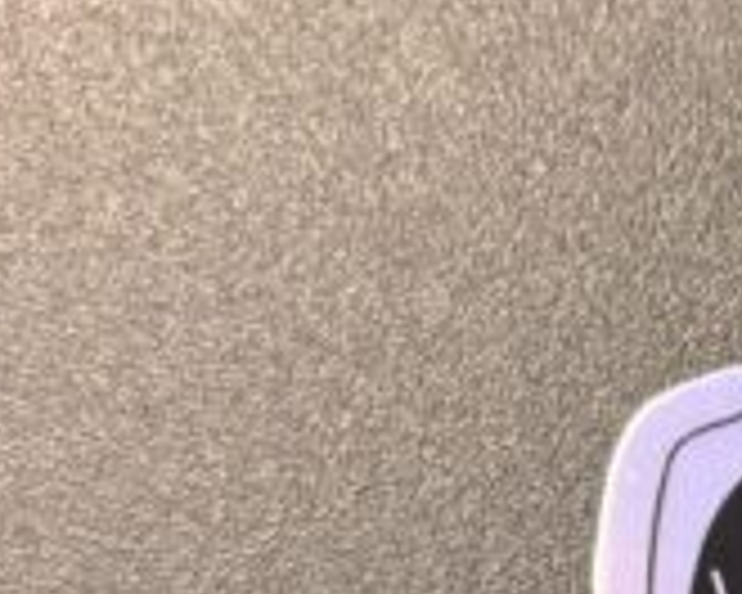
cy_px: 824
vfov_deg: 12.1
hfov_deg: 14.5
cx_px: 1142
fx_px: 2701
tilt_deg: -79.7
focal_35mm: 123
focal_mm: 5.96
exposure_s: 1/60
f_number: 1.6
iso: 200
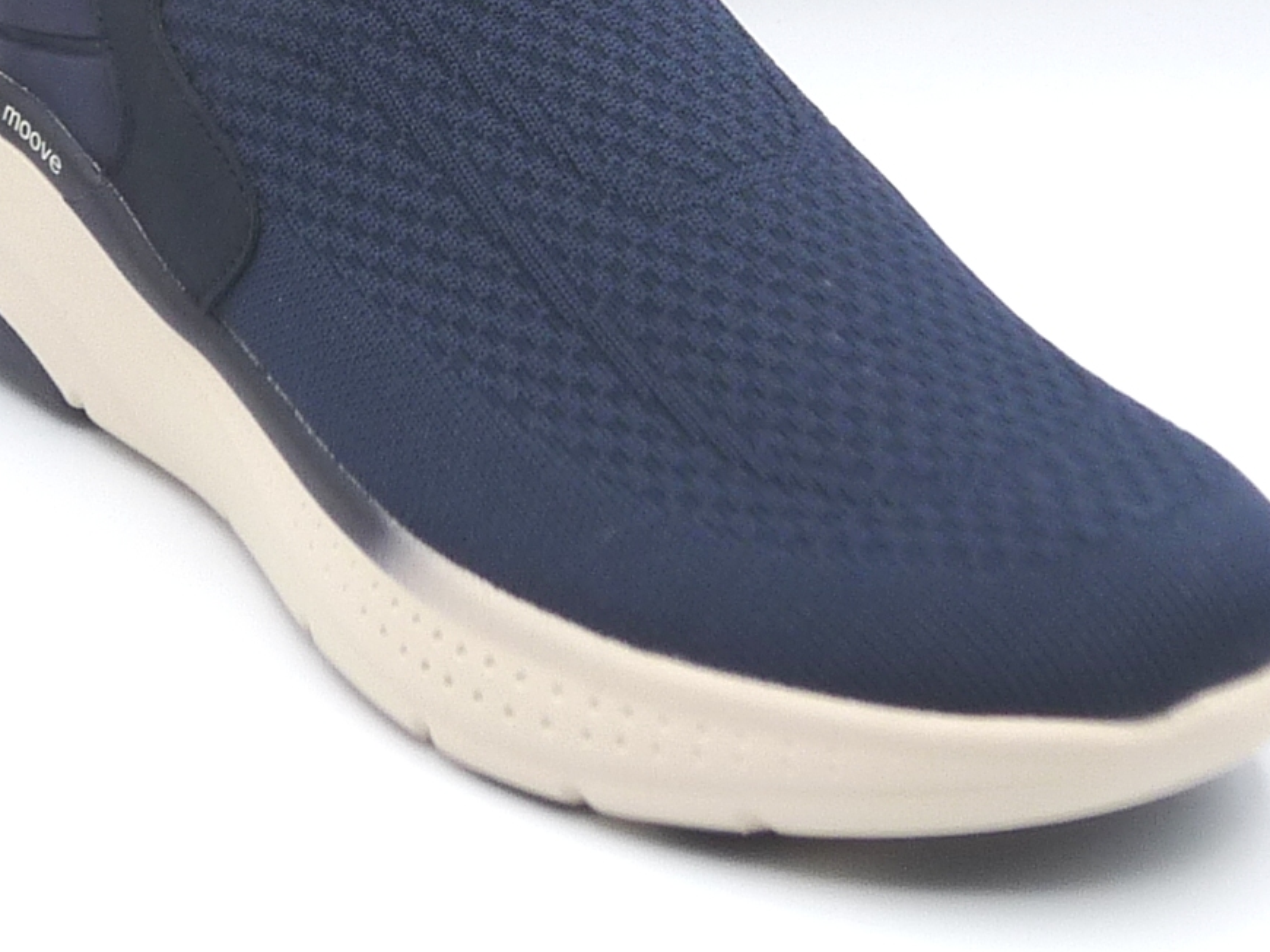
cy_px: 105
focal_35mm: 92
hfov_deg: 21.3
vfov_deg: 15.9
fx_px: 3374
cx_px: 556
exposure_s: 1/200
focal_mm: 4.9
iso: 100
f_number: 4
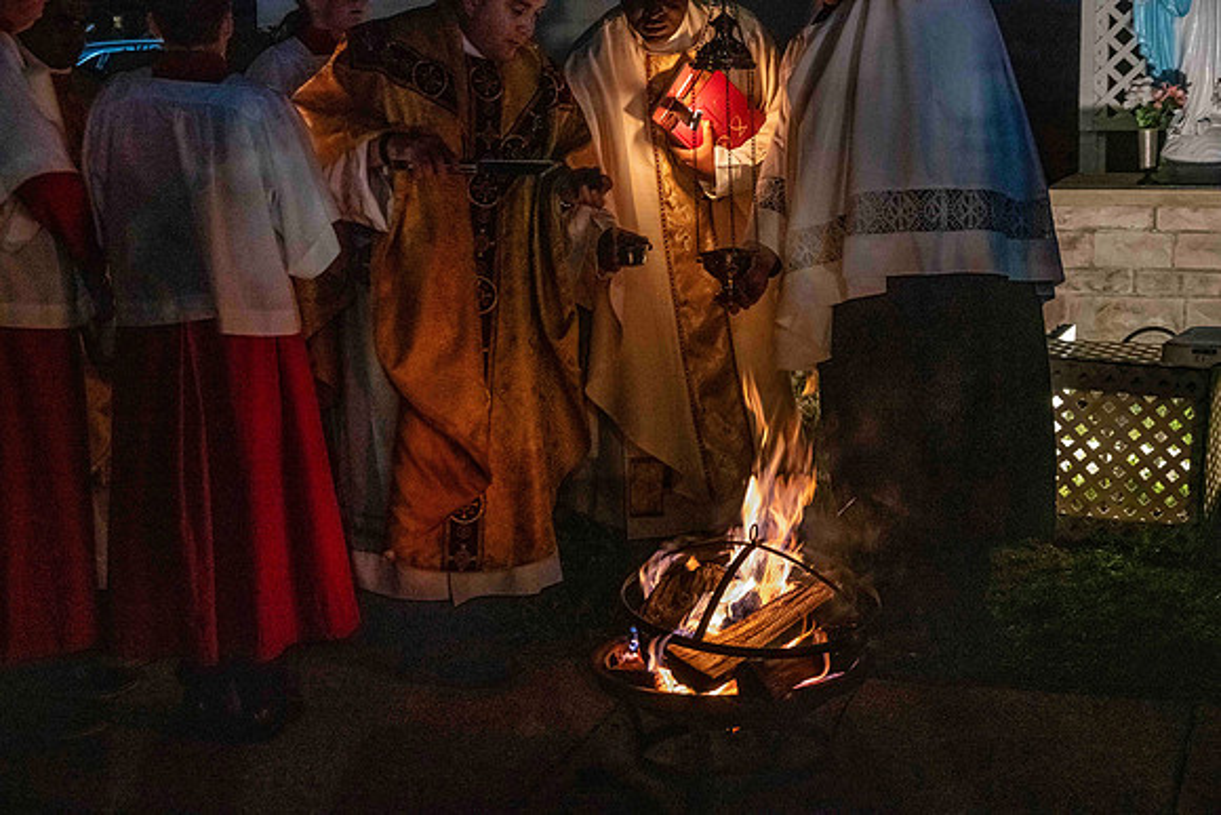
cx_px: 610
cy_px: 408
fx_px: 2035
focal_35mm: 60
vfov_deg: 22.6
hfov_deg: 33.4
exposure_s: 1/40
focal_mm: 60
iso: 8000
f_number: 6.3
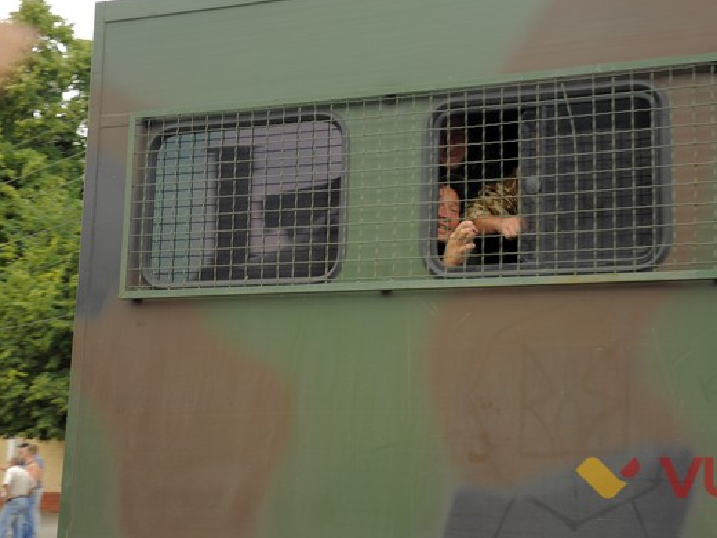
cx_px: 448
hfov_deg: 31.1
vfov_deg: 23.6
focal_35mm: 62
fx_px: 1284
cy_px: 240
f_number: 4.5
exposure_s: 1/80
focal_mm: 32
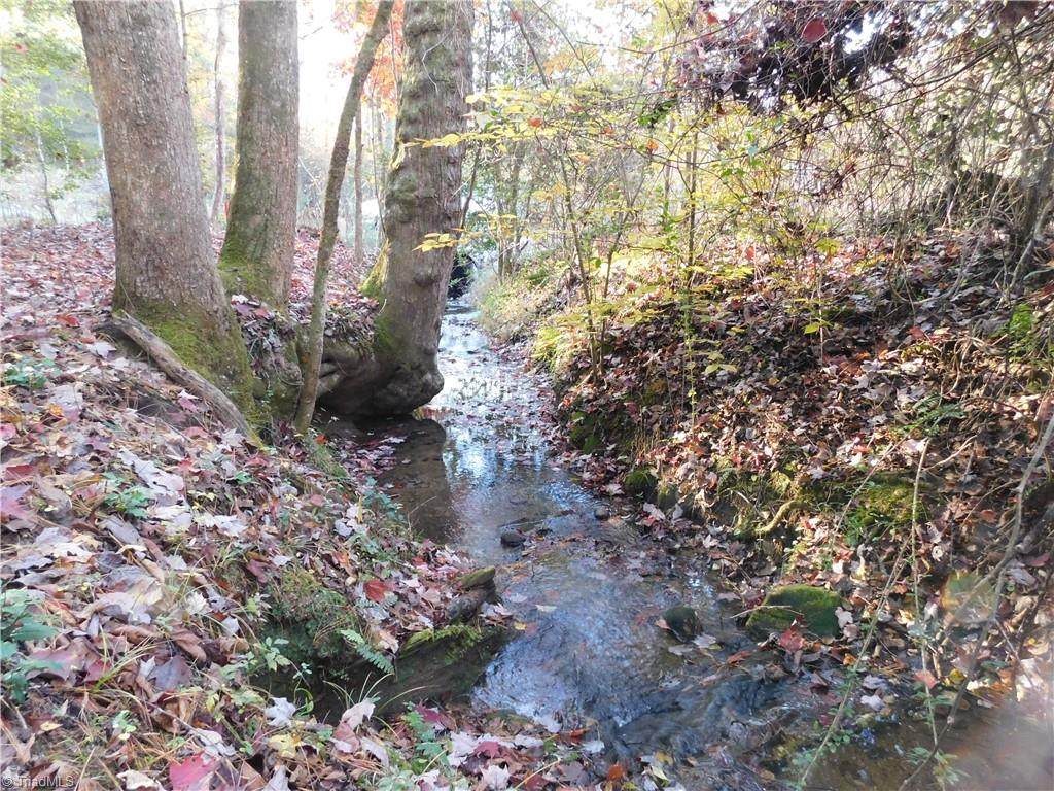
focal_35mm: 23
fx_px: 700
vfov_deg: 58.9
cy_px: 396
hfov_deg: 73.9
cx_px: 527
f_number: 3
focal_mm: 4
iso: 320
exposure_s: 1/30
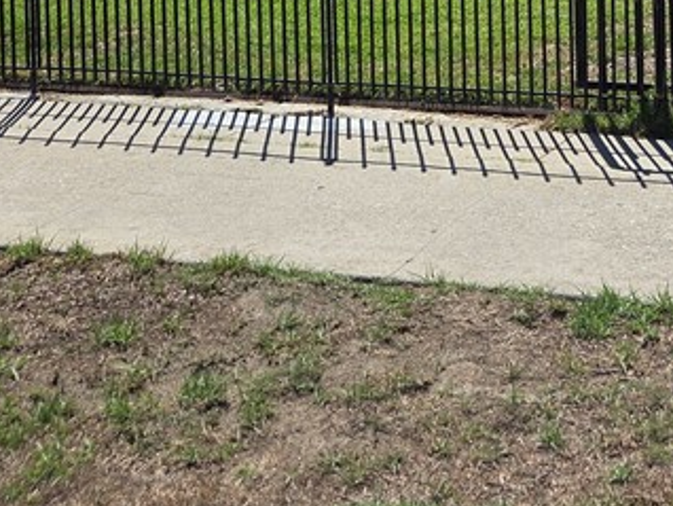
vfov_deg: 18.4
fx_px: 1440
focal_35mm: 74
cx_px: 637
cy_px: -167
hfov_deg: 25.3
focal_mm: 5.4
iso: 80
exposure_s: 1/6034
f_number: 1.8
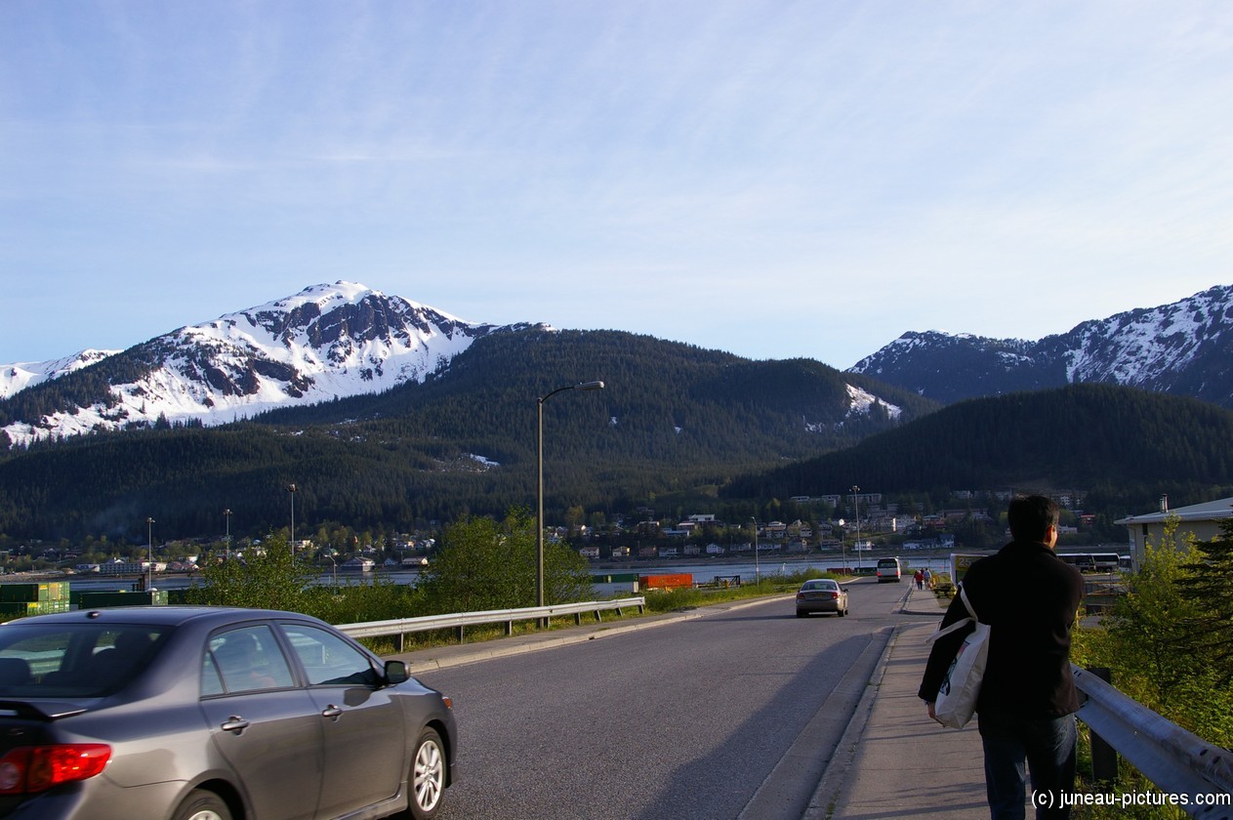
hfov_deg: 53.2
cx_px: 616
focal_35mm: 36
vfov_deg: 36.8
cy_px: 410
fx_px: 1232
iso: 200
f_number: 9.5
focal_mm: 24
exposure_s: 1/180
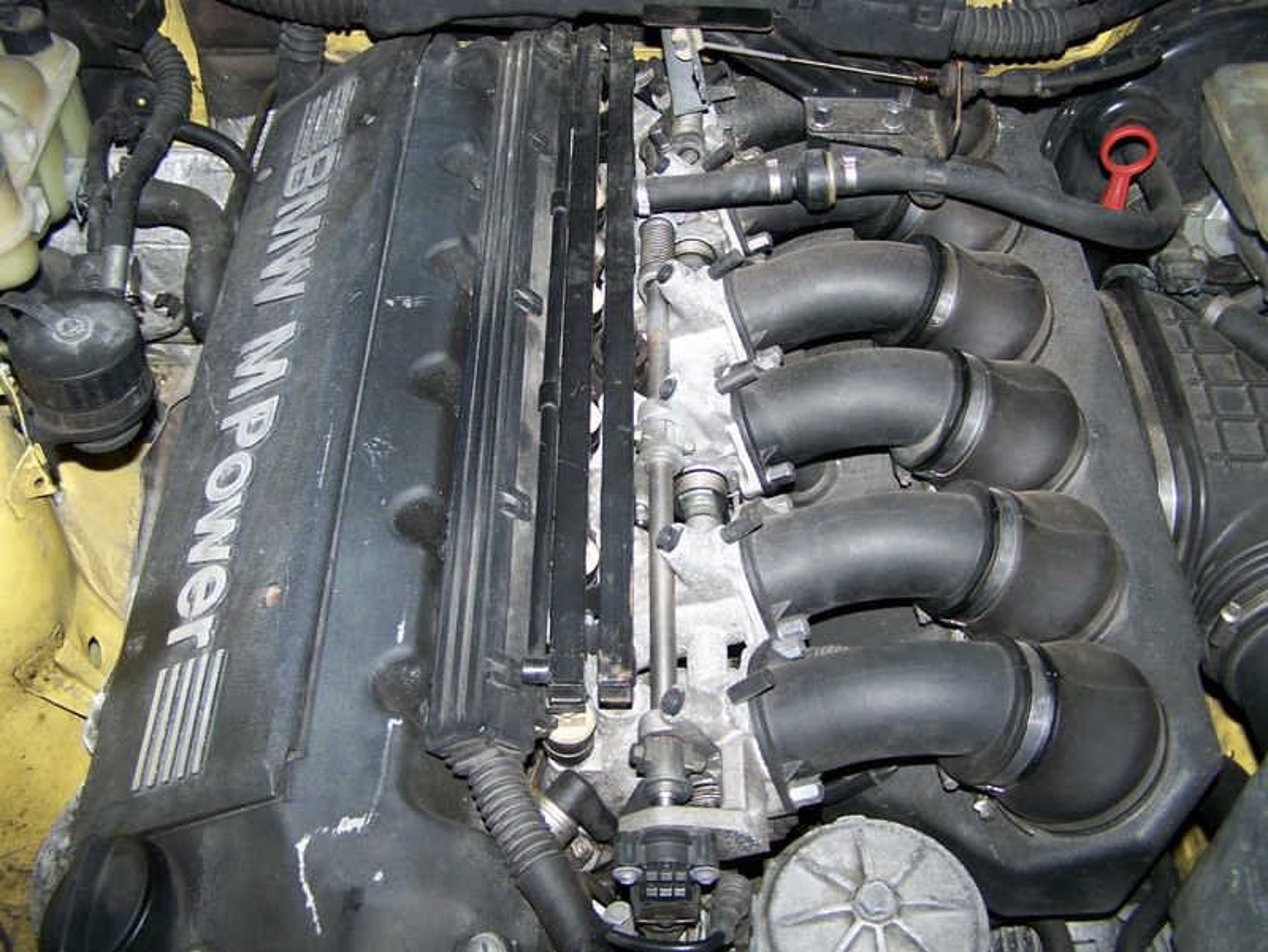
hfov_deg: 49.0
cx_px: 634
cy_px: 476
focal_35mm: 38
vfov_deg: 37.8
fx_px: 1393
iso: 160
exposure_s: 1/60
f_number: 2.8
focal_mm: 6.3
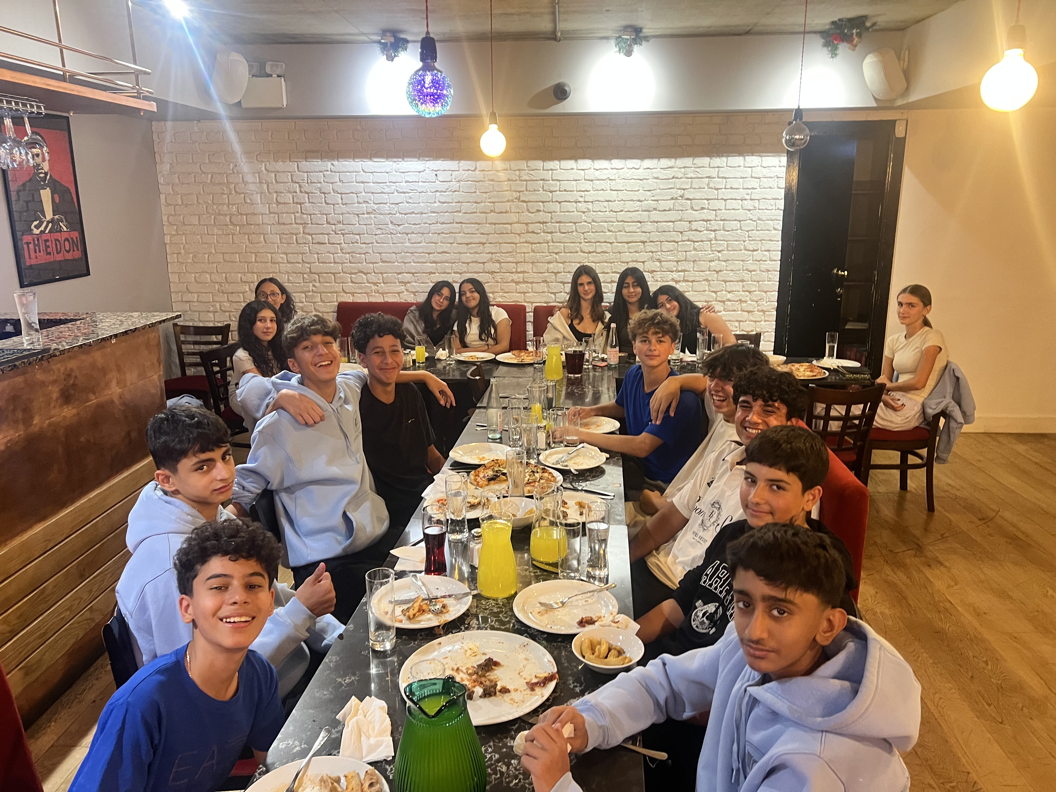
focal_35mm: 26
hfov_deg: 67.3
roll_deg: +0.8
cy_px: 396
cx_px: 528
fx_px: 793
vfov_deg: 53.1
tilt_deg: -12.7
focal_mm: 5.7
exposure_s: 1/50
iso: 250
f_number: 1.5
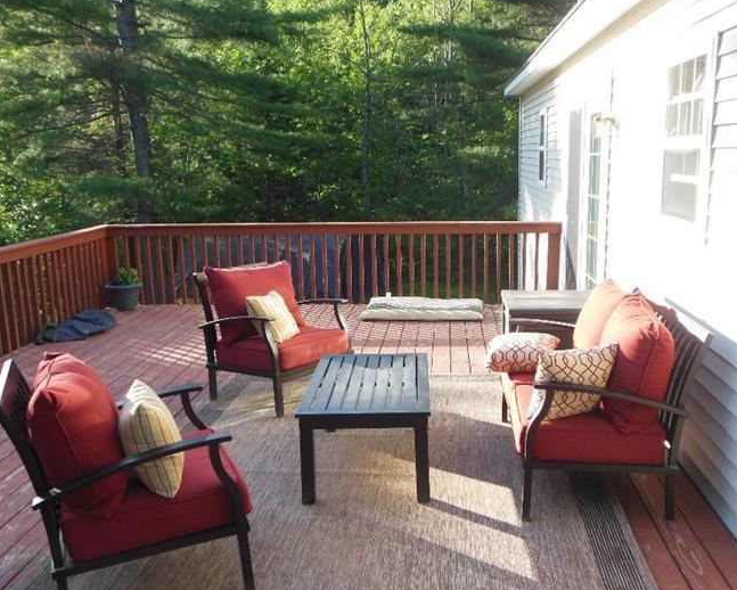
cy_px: 308
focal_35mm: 35
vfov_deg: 42.2
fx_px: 764
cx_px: 411
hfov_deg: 51.4
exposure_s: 1/200
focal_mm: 5.2
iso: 125
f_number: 3.3
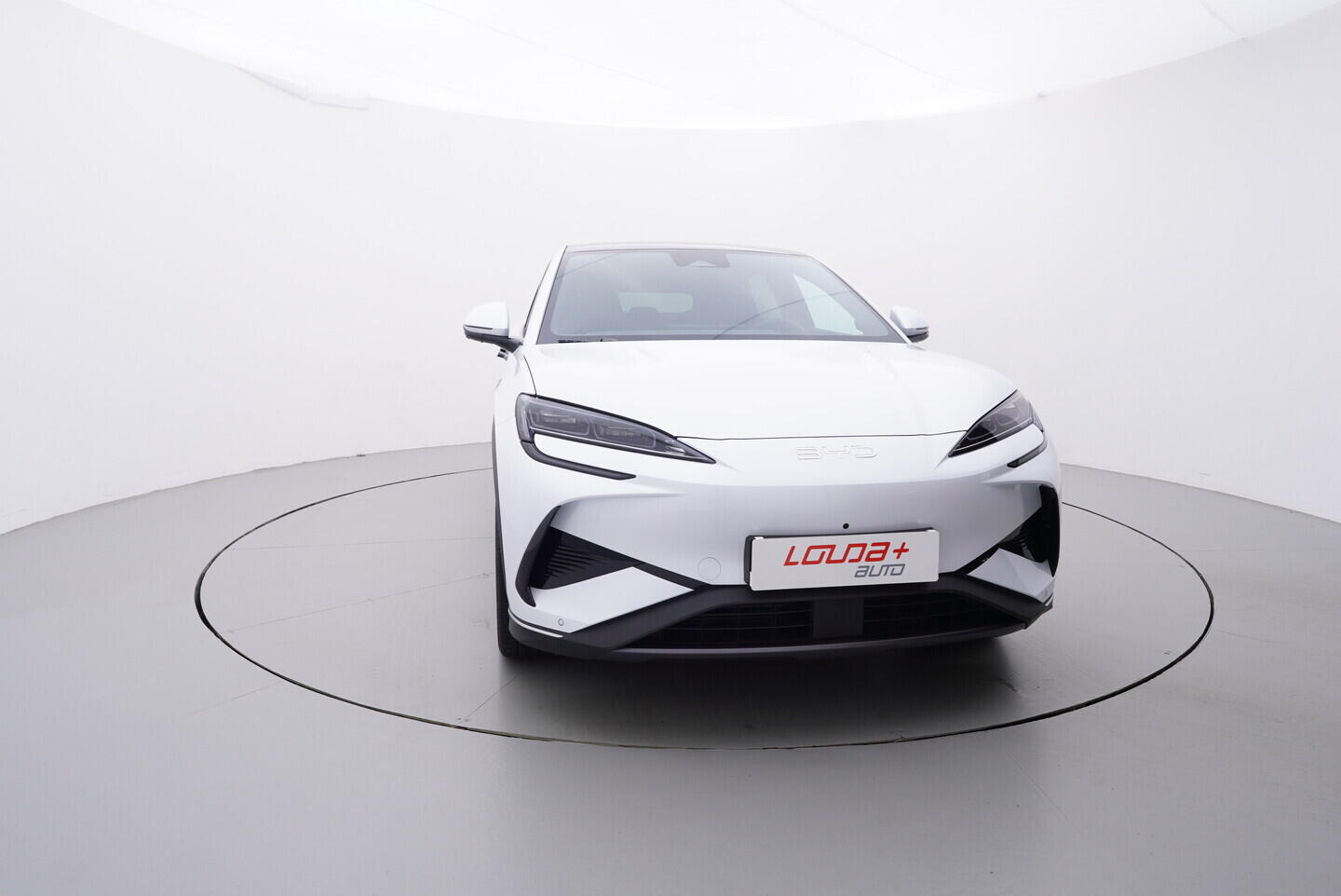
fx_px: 839
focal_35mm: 22
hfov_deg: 77.3
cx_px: 670
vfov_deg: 56.2
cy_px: 448
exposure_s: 1/80
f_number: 5
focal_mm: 15
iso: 200
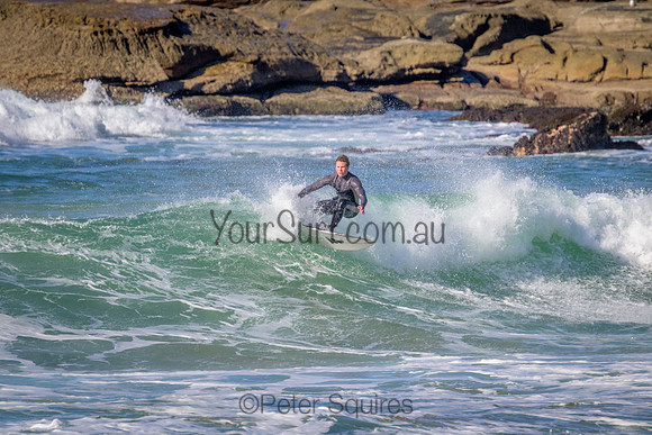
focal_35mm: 800
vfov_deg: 1.7
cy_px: 218
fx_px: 14492
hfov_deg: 2.6
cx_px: 326
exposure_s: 1/2000
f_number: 11
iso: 1250
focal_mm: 800
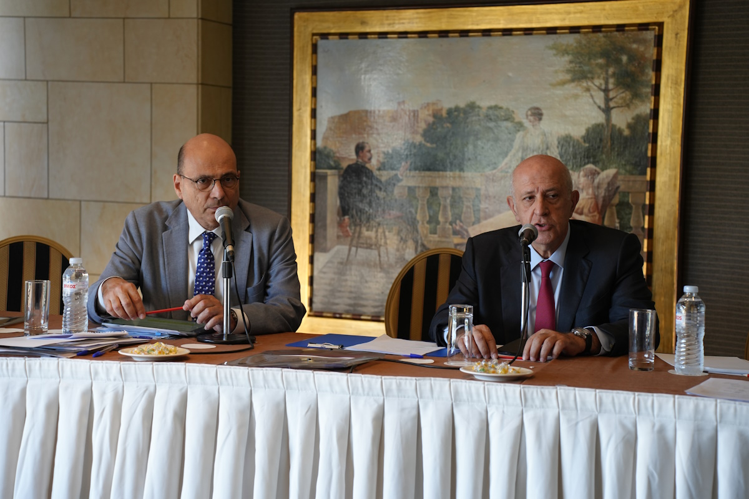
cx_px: 374
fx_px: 1415
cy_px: 250
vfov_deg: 20.0
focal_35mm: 68
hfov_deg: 29.7
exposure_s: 1/160
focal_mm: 68
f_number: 4
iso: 800
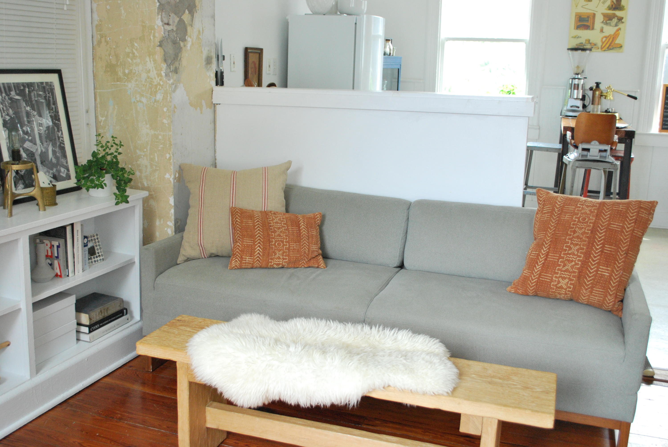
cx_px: 334
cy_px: 224
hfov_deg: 53.1
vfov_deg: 37.0
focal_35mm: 36
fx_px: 669
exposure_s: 1/60
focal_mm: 24
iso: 800
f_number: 4.2
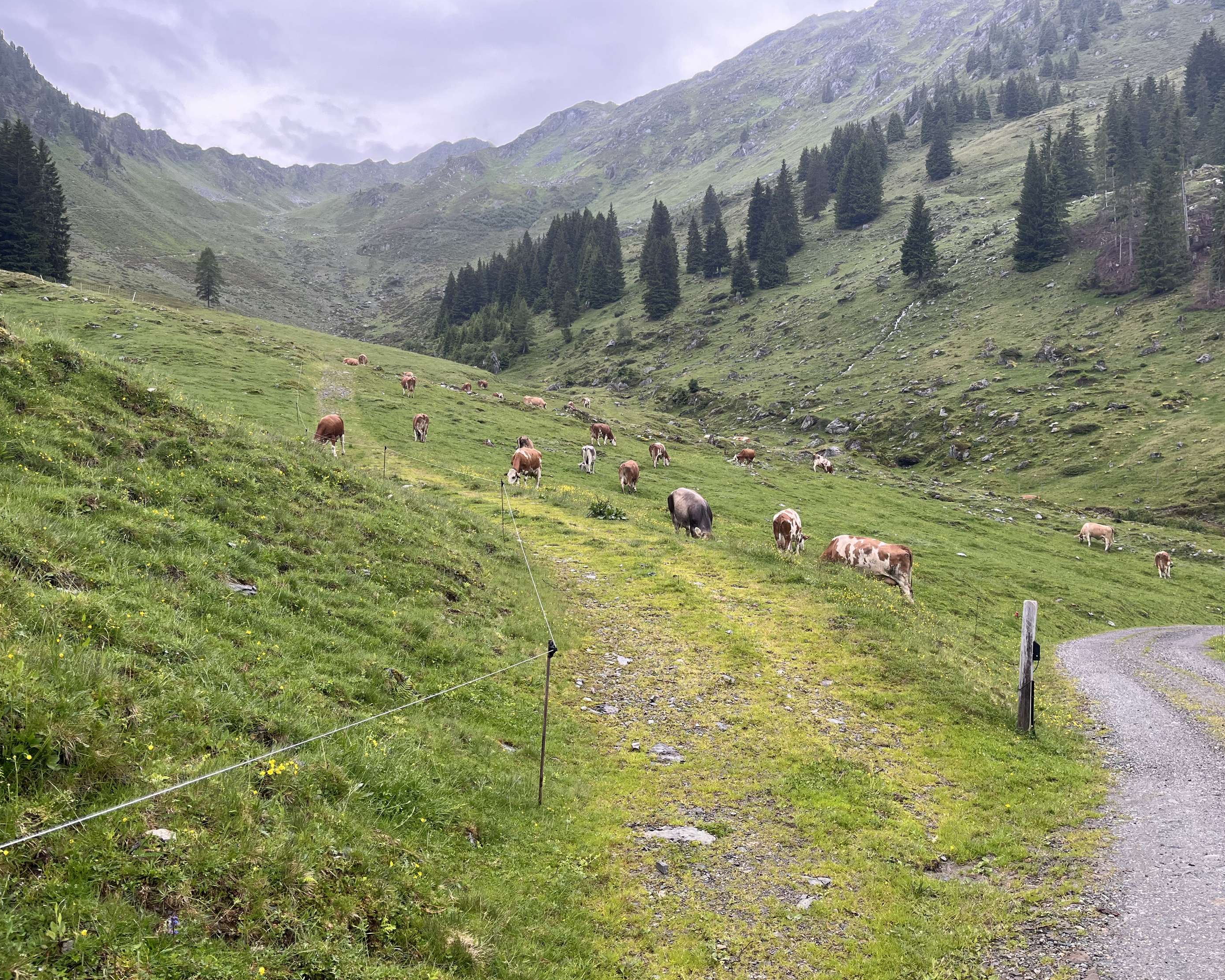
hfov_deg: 62.2
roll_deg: +2.1
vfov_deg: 51.5
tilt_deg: +0.9
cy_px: 477
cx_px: 645
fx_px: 1015
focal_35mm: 28
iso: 50
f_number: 1.6
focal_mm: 5.1
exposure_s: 1/164
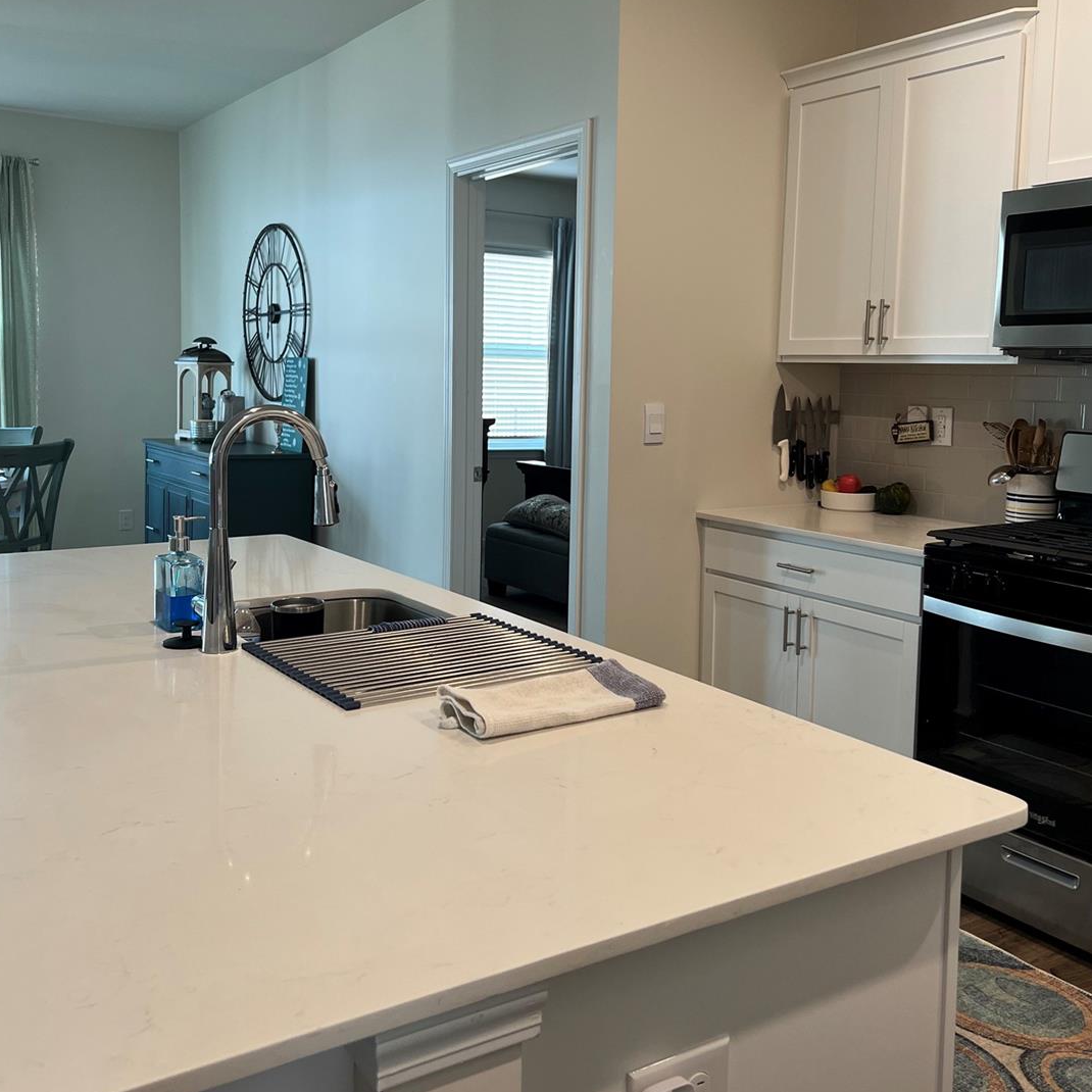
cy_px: 479
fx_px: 1178
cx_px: 543
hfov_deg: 49.7
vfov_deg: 49.6
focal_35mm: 33
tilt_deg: -4.2
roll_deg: -1.6
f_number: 1.5
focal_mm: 5.7
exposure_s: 1/60
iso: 80
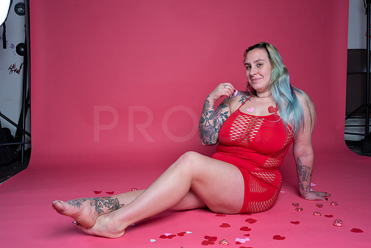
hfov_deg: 54.4
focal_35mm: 35
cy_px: 124
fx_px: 361
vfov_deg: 37.9
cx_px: 186
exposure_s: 1/160
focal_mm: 35
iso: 100
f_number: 8
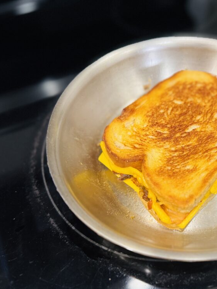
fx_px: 276
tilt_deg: -55.2
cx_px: 167
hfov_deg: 41.5
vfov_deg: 55.3
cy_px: 148
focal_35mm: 33
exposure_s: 1/60
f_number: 1.78
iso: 400
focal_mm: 6.76
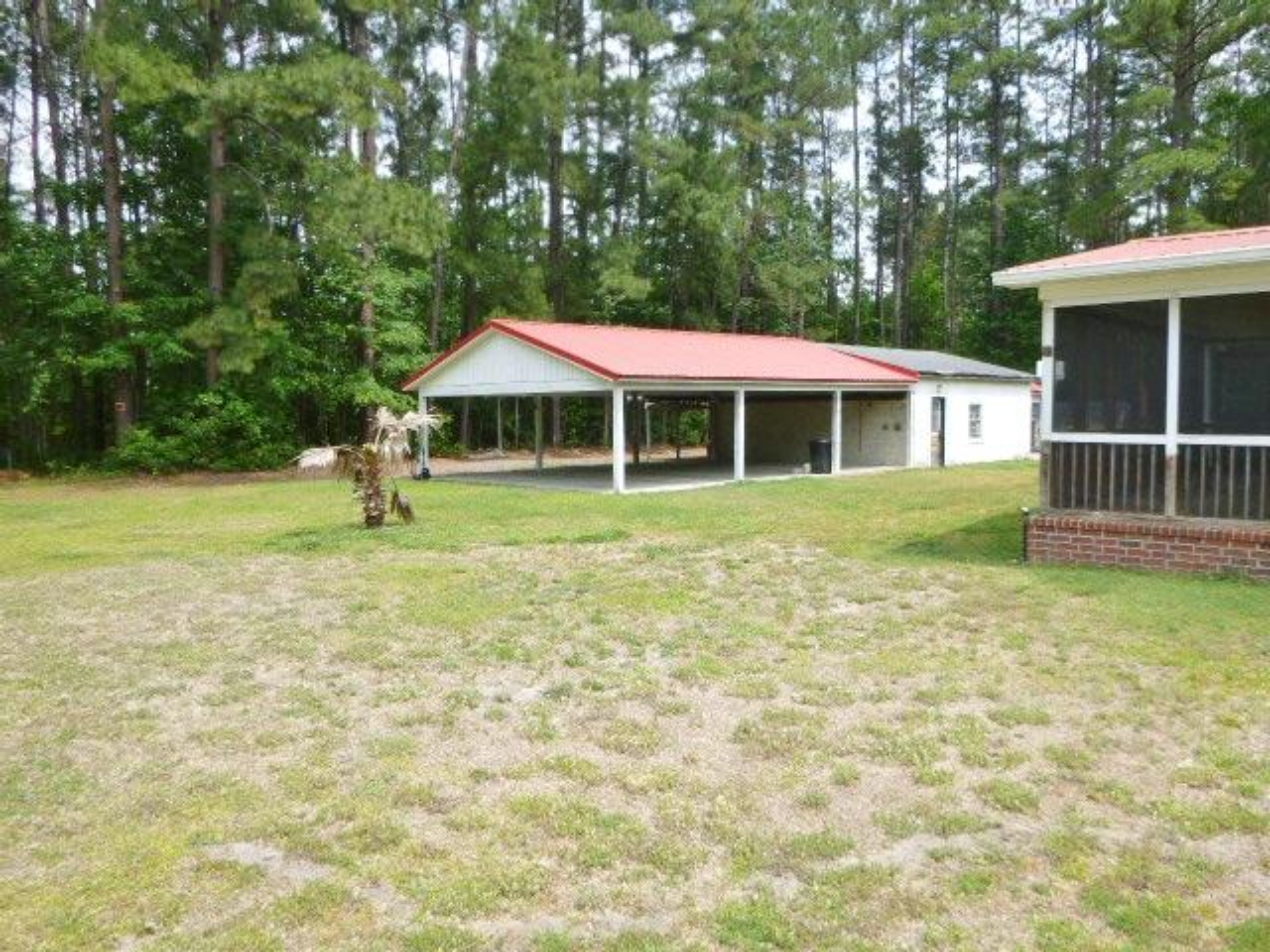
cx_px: 635
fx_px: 917
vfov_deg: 54.9
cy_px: 476
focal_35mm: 25
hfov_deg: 69.4
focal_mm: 4.5
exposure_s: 1/320
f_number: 3.9
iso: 100
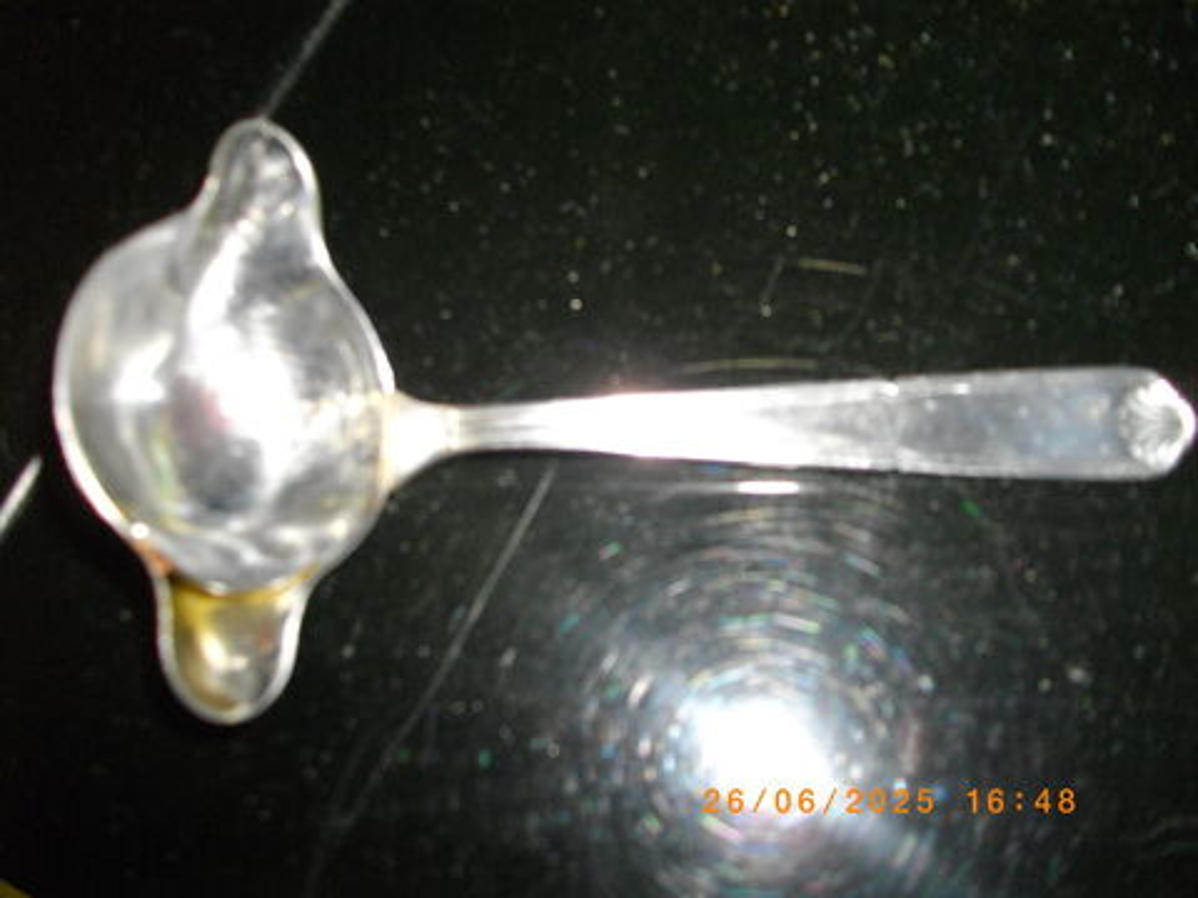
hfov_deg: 56.8
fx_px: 1107
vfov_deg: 44.2
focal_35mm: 32
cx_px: 599
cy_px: 449
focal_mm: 5.7
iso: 200
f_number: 2.9
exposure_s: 1/50
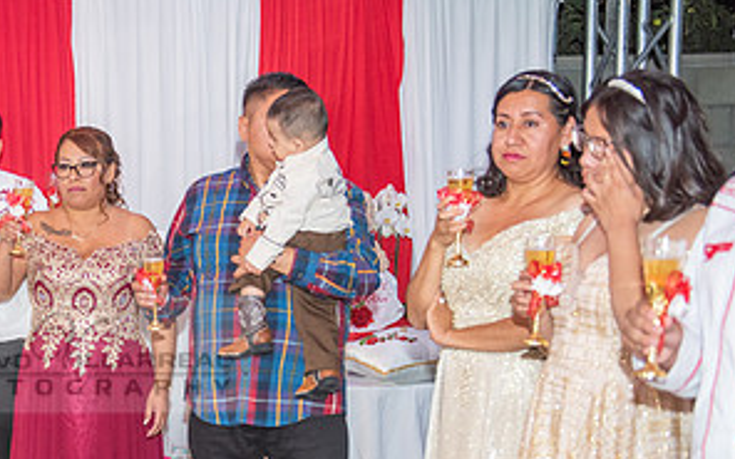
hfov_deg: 26.1
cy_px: 354
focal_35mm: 76
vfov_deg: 17.1
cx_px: 42
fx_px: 1522
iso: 800
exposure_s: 1/160
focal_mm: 38
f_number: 3.2
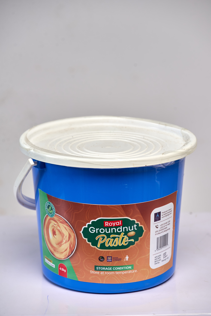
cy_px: 158
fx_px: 1071
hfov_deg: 11.2
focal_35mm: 122
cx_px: 106
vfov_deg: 16.8
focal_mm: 122
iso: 100
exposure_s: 1/100
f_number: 7.1
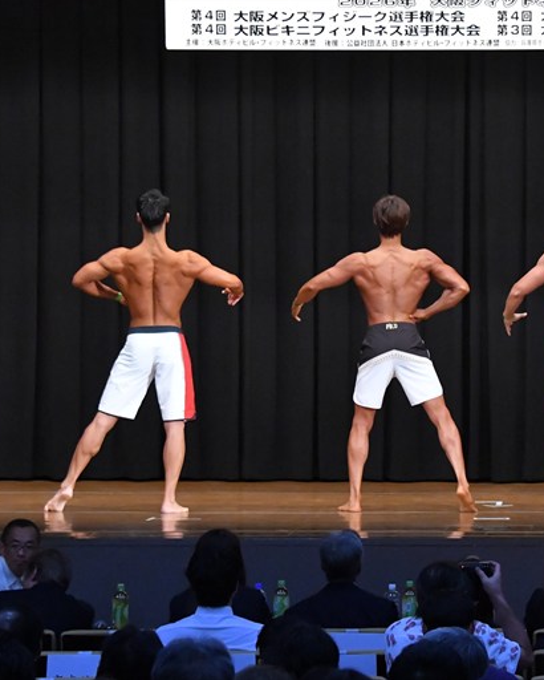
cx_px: 462
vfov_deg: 11.6
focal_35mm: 166
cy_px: 339
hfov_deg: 9.3
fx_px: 3339
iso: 8000
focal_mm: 78
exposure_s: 1/400
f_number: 5.6
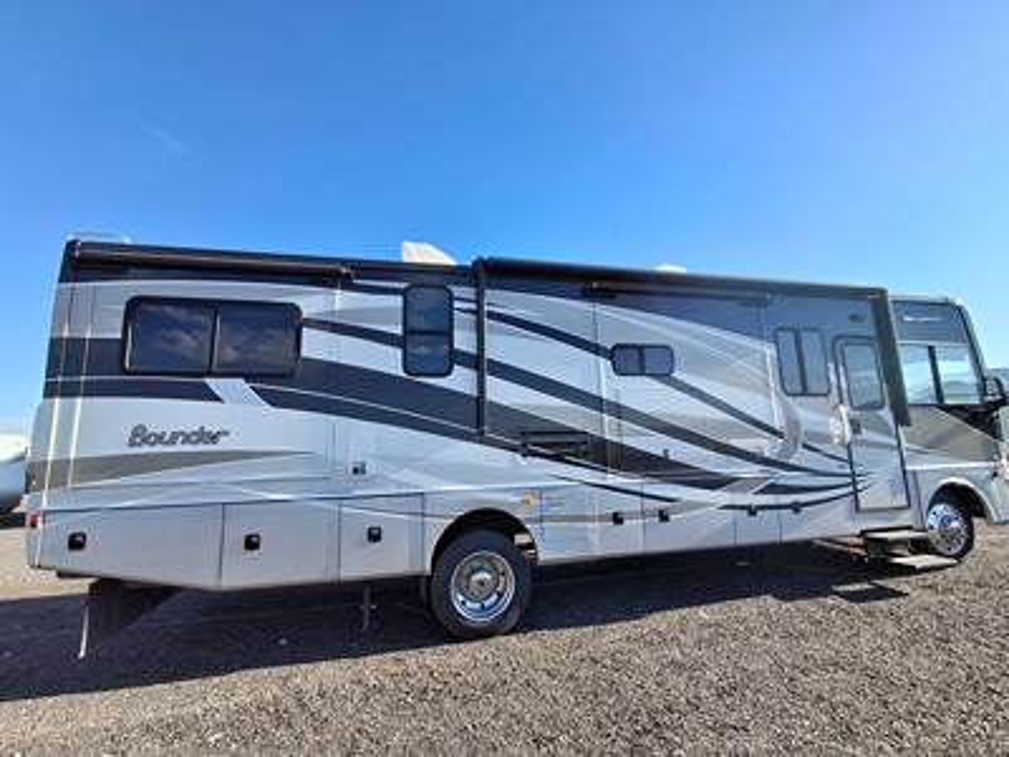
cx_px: 504
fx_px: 466
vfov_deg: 78.1
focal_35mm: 16
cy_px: 378
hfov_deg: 94.5
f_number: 2.2
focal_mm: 1.64
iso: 40
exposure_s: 1/974
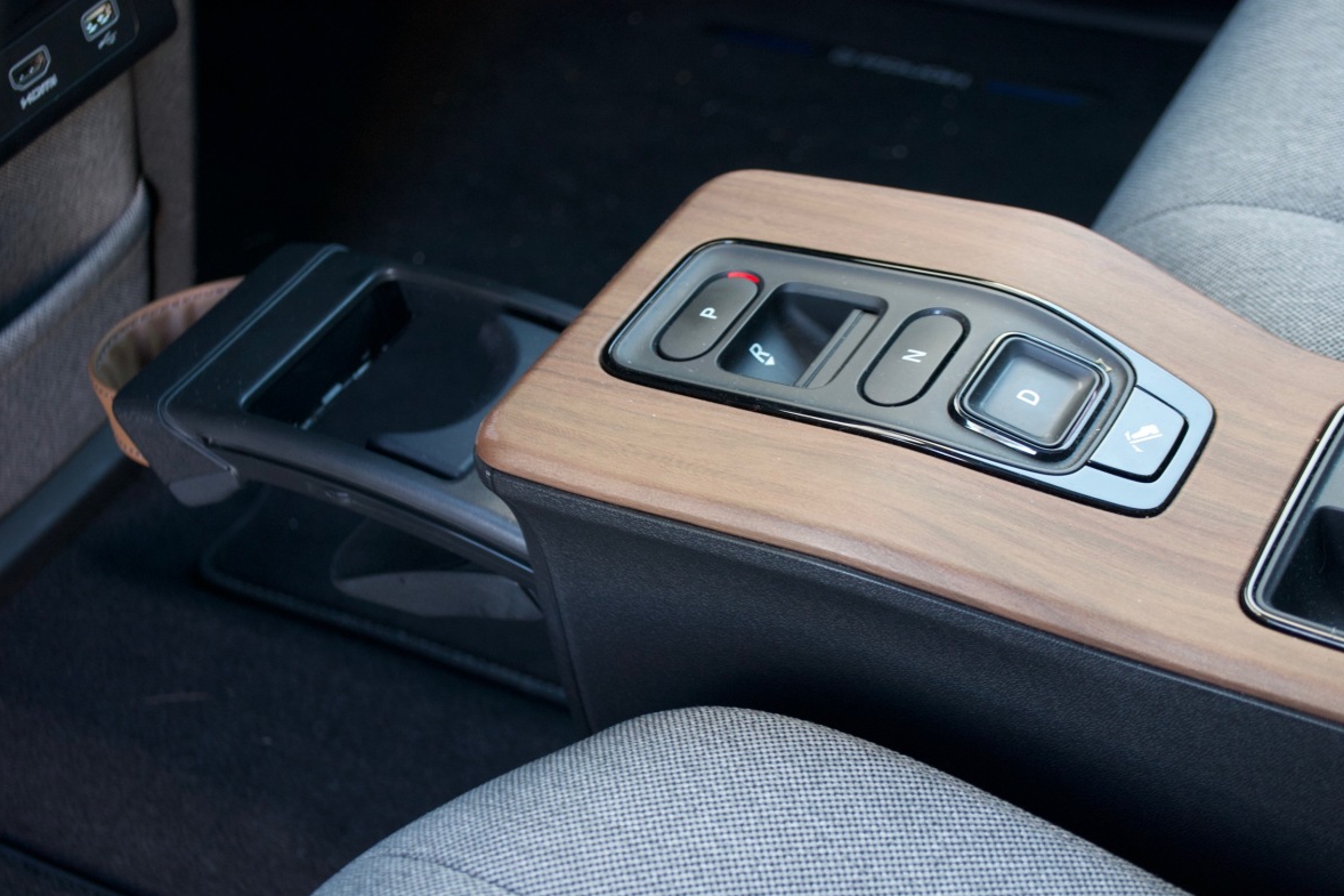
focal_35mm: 55
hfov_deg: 36.3
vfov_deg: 24.6
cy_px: 455
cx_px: 672
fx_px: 2053
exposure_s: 1/15
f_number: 5
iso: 500
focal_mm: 36
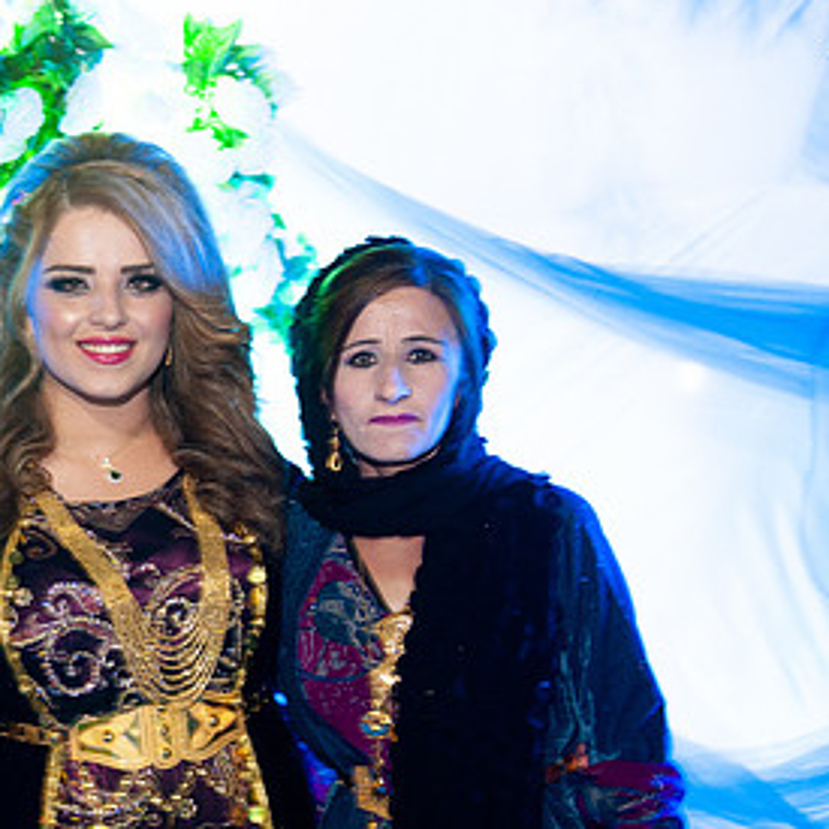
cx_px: 24
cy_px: 522
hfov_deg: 24.3
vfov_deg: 25.3
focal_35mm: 68
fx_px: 1842
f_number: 2.8
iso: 1000
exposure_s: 1/15
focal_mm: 38
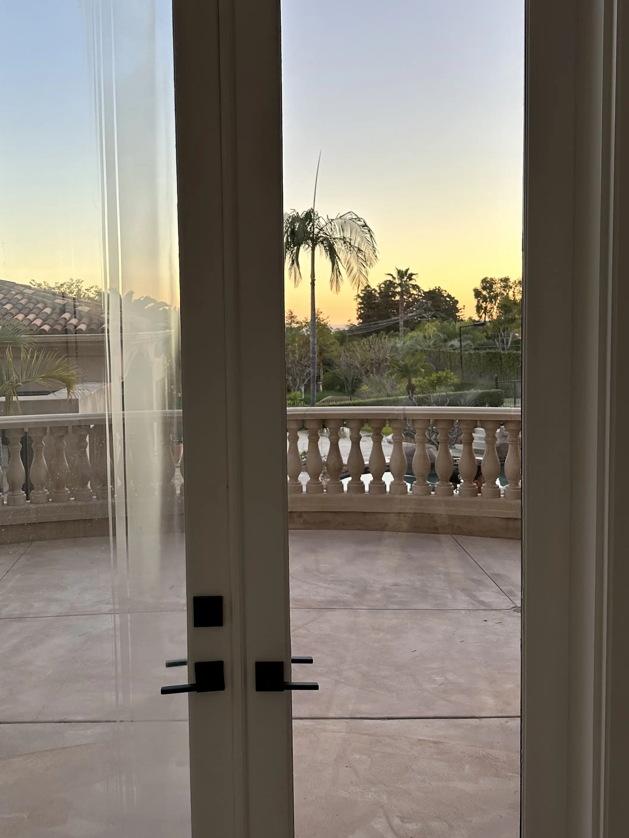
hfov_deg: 41.5
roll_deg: +1.0
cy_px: 380
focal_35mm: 34
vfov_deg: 53.9
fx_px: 824
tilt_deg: -5.1
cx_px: 235
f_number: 1.78
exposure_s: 1/204
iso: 64
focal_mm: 6.86
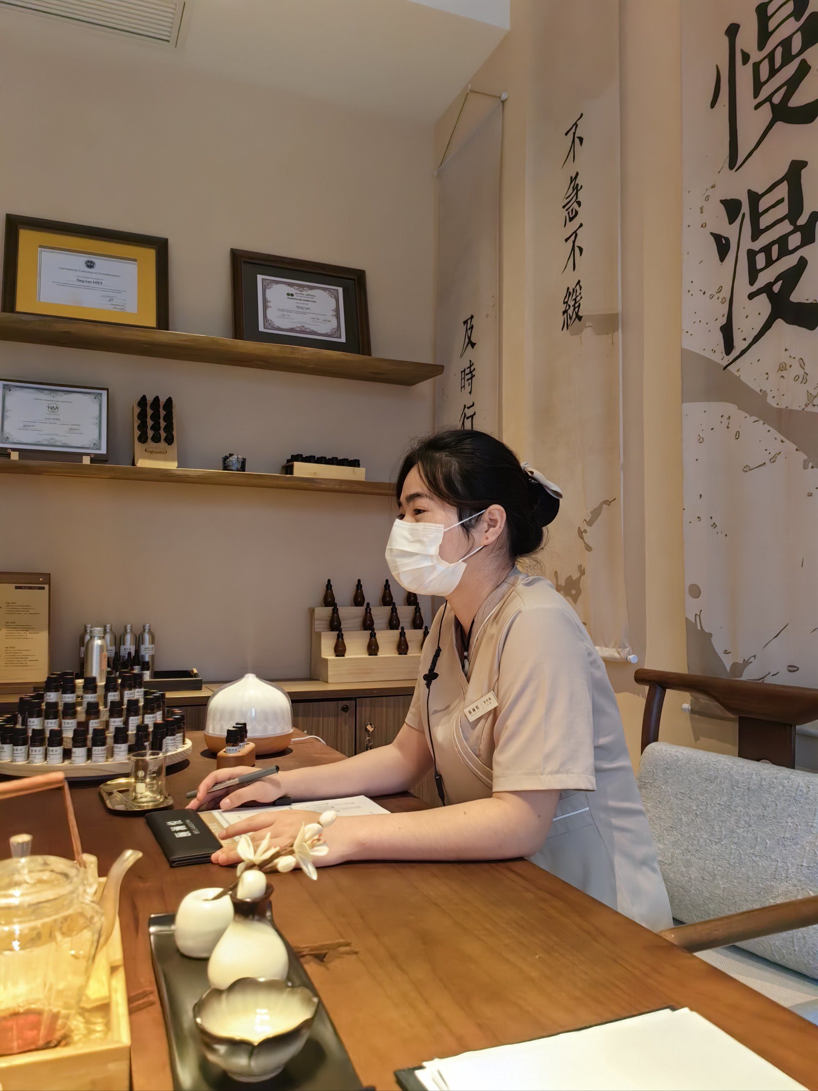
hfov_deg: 51.4
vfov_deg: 65.3
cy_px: 546
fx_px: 851
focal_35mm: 27
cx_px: 409
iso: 100
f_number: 1.4
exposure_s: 1/60.2
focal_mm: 5.75
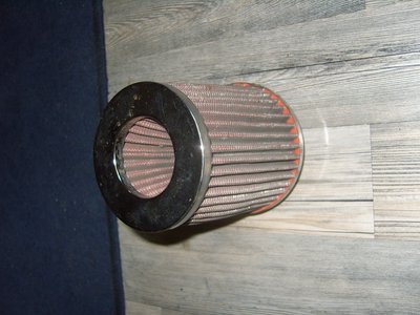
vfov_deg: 40.7
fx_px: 425
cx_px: 210
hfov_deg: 52.6
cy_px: 158
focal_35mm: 35
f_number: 2.8
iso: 100
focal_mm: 7.4
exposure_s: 1/30
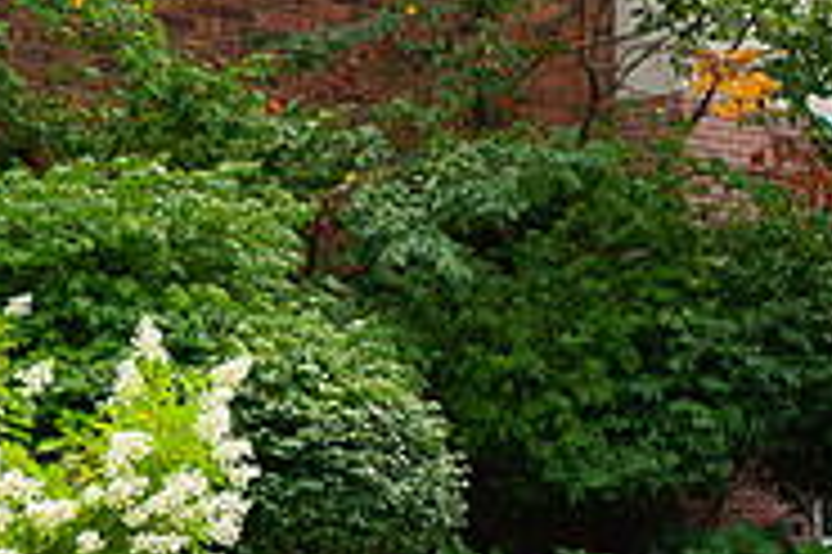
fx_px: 4479
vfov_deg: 7.0
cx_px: 953
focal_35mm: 194
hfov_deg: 10.5
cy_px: 667
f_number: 13
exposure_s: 1/200
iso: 400
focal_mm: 62
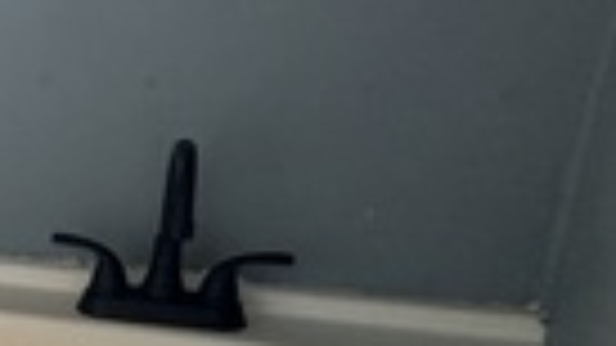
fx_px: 1208
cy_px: 279
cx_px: -555
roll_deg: +5.2
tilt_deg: -21.8
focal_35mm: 74
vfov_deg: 16.2
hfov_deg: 19.4
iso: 400
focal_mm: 2.22
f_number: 2.2
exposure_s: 1/60
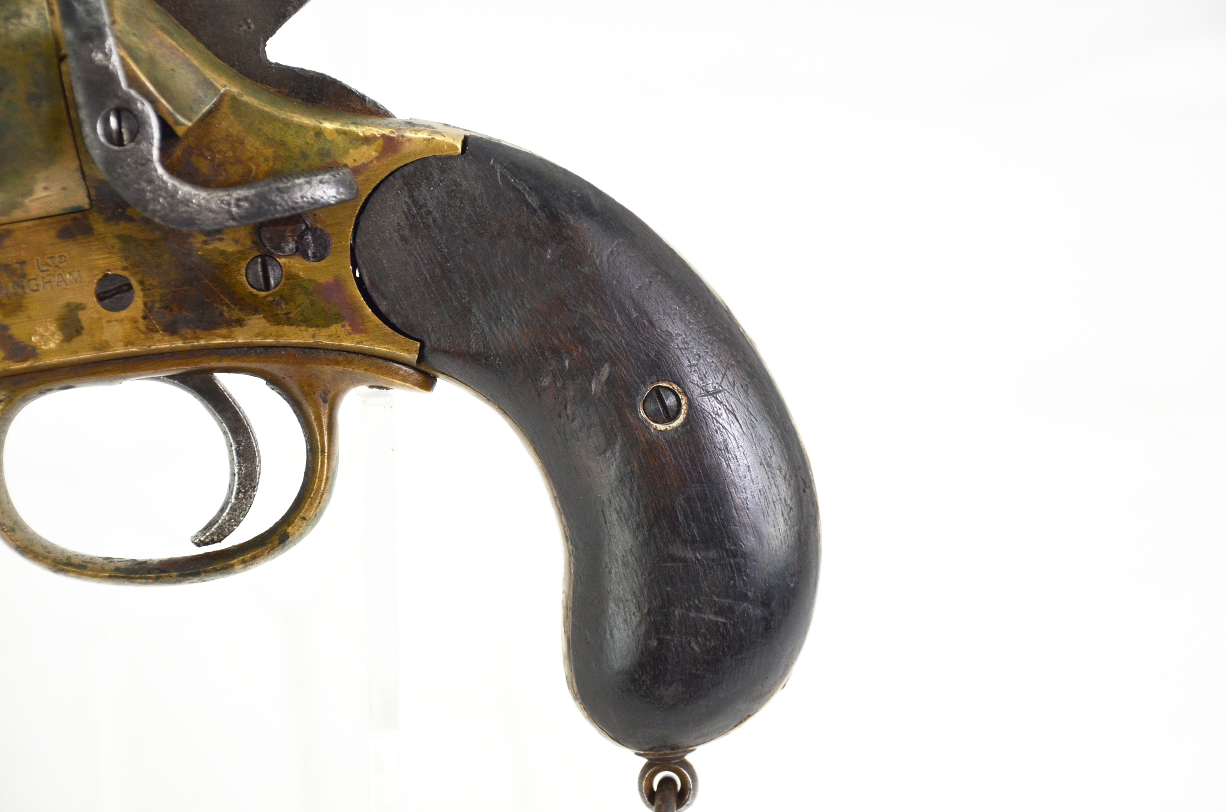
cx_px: 613
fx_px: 4078
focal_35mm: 120
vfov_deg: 11.4
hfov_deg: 17.1
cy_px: 406
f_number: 5.6
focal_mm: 80
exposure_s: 1/250
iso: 560
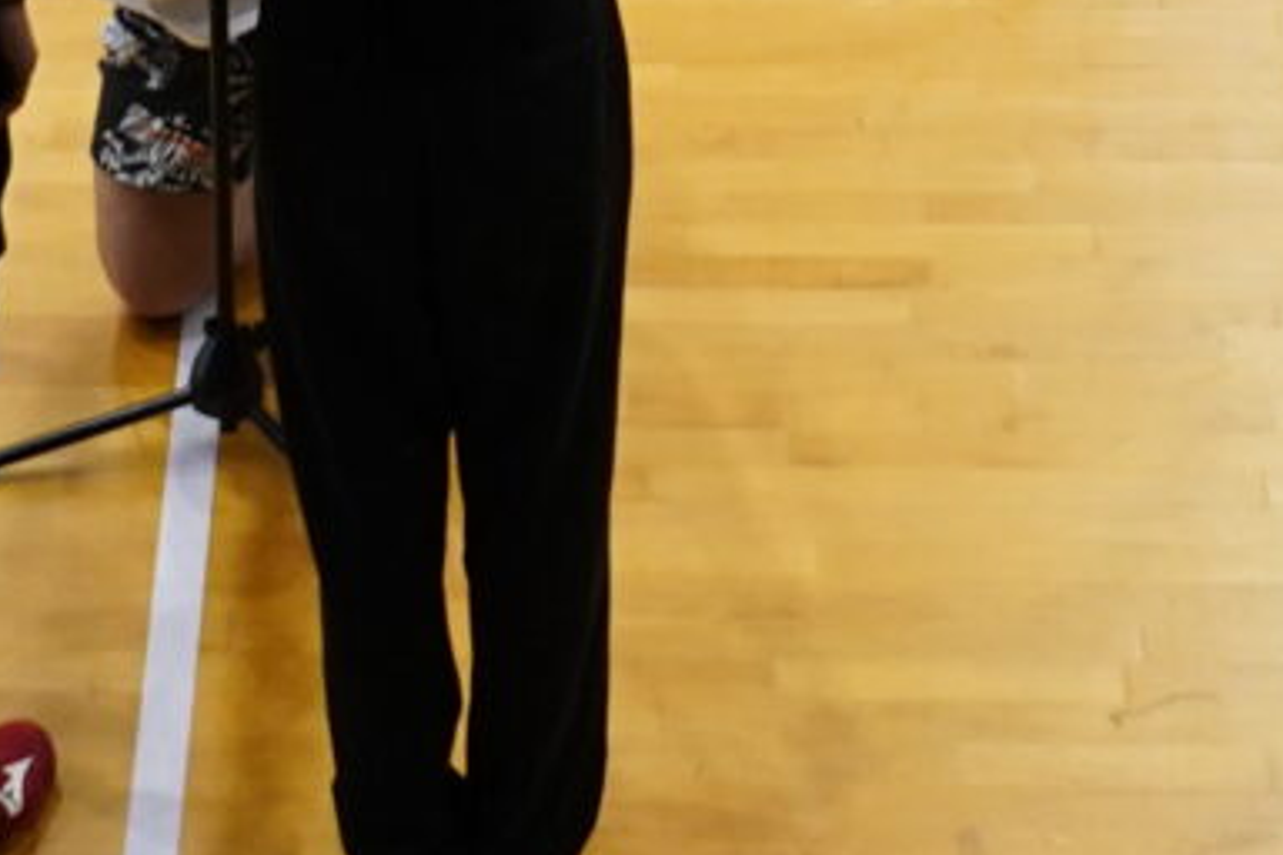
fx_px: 5702
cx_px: 468
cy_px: -1788
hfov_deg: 12.8
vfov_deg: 7.5
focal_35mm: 160
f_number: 4
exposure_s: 1/250
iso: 1600
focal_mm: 24
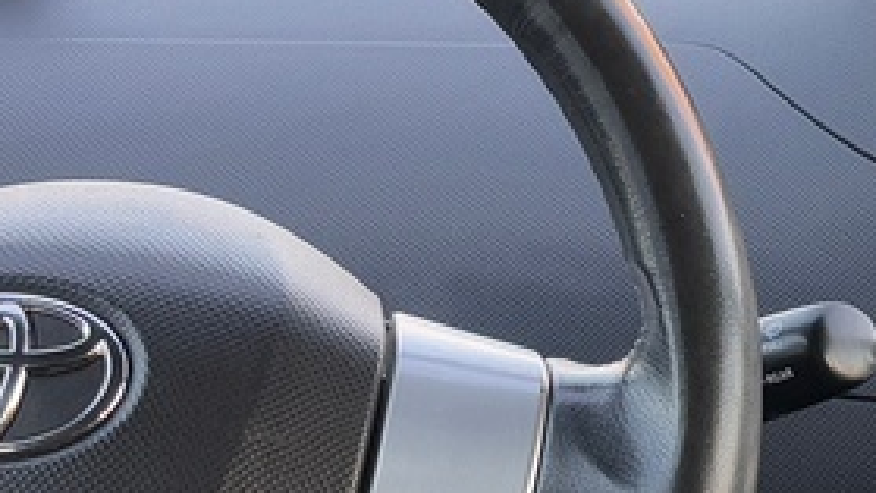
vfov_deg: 8.1
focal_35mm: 150
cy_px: 182
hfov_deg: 13.5
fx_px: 3485
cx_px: 1331
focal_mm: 6.76
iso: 64
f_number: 1.78
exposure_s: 1/100
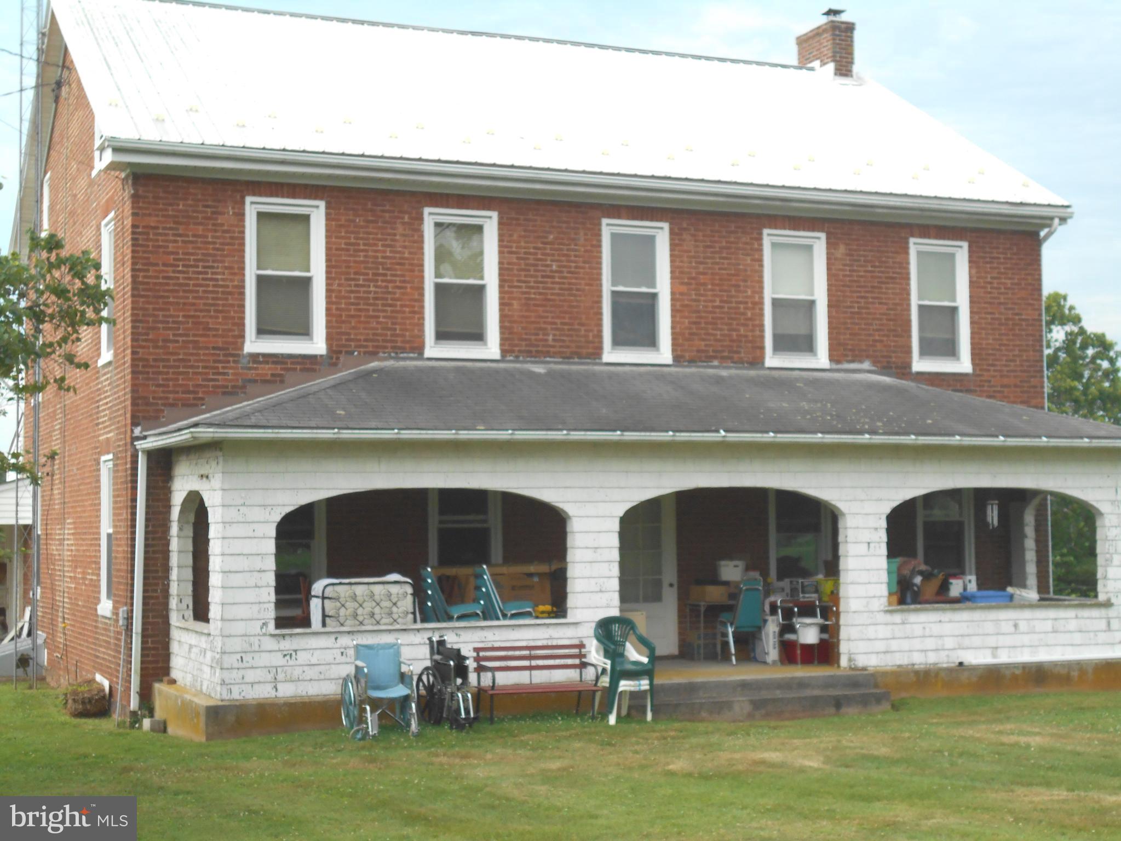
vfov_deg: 26.1
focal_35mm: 56
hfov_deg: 34.3
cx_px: 560
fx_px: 1814
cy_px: 420
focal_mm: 10
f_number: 4.9
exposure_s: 1/250
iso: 140
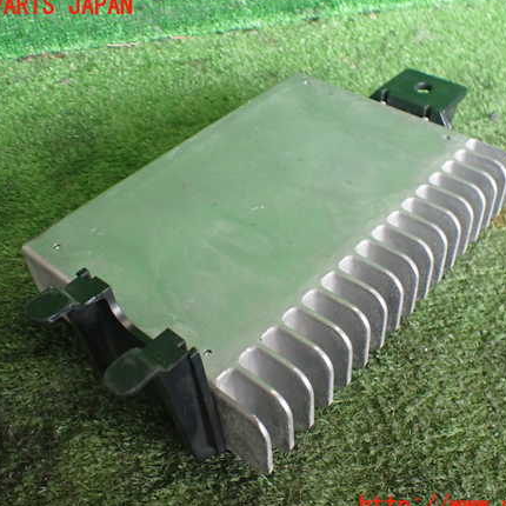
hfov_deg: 44.9
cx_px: 272
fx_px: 612
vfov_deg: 44.9
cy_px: 257
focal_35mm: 37
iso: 500
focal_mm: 5.4
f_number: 2.3
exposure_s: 1/125
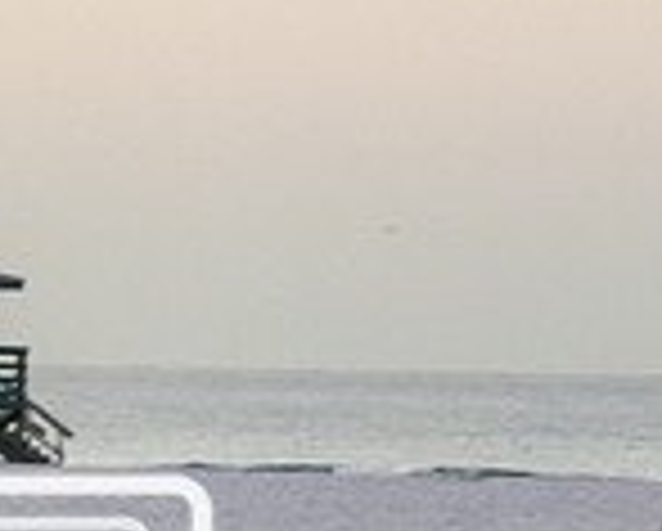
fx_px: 12183
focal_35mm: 621
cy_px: 506
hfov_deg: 3.1
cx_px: 1118
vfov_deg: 2.5
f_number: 4.8
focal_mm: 86
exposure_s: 1/125
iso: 1400
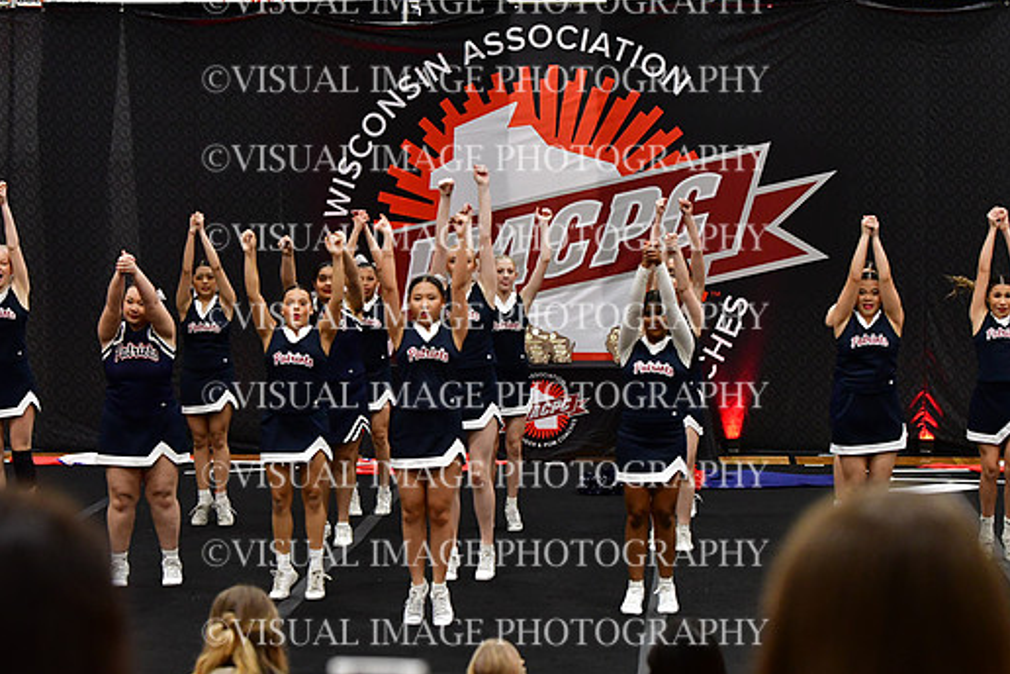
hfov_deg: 17.3
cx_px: 485
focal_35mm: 118
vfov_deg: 11.6
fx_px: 3310
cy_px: 356
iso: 4000
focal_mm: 70
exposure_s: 1/500
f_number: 4
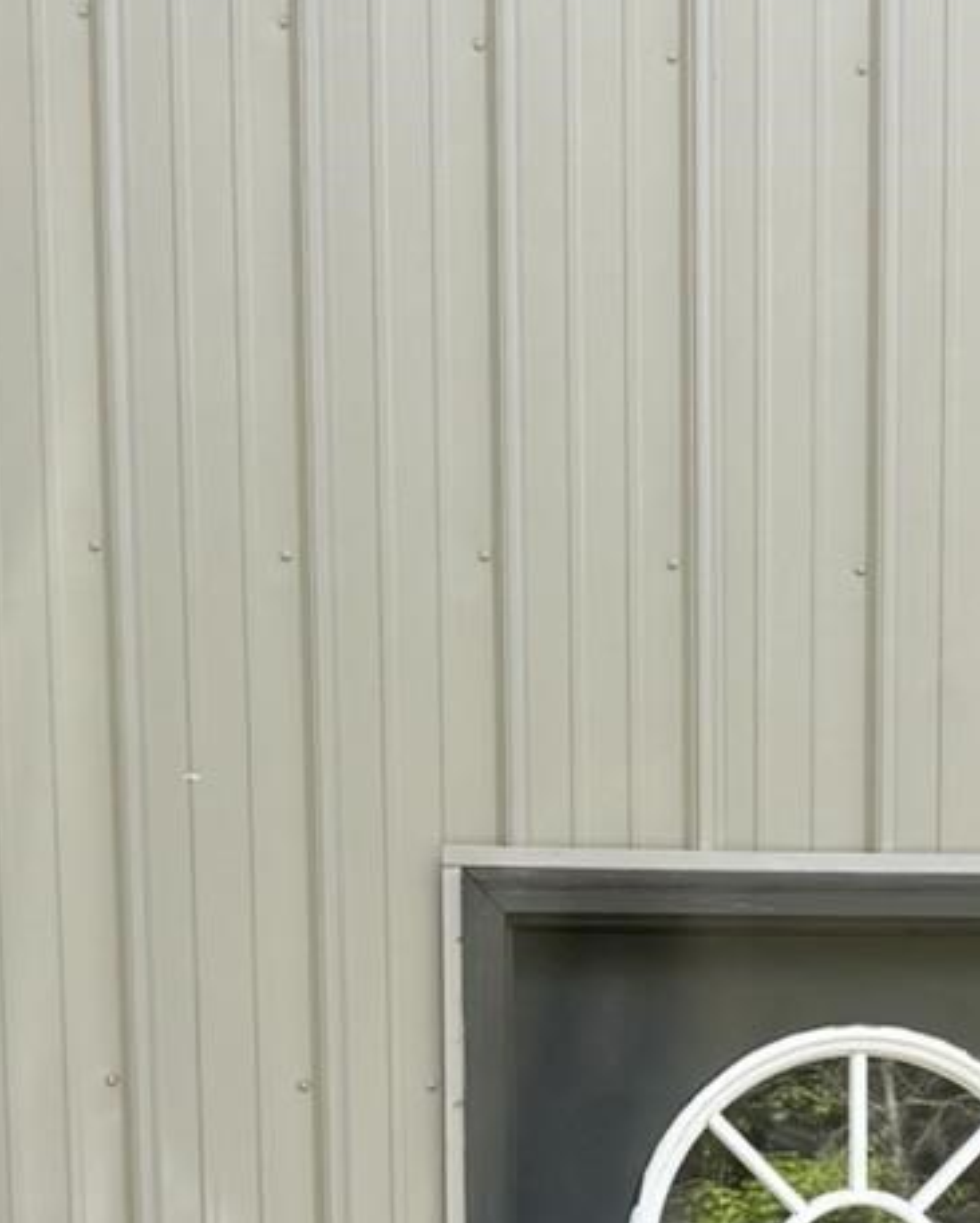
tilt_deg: -5.8
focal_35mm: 105
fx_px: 3804
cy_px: 1750
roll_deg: -1.1
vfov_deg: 16.8
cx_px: 667
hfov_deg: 14.6
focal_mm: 6.76
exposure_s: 1/858
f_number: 1.78
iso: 80
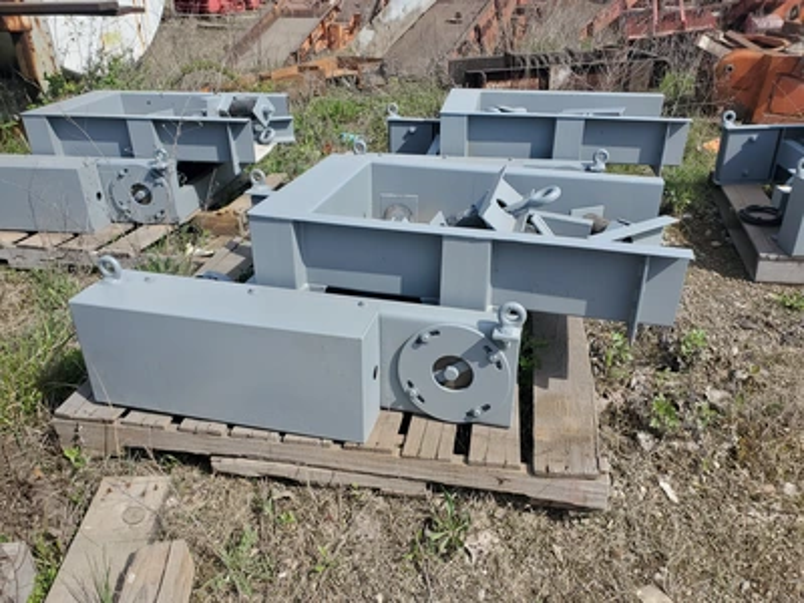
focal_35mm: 26
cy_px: 302
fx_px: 604
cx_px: 402
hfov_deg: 67.3
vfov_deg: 53.1
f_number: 2.4
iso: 50
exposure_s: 1/1087
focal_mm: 4.3
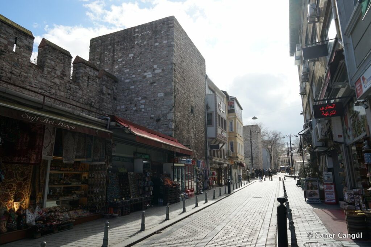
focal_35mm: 24
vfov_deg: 53.1
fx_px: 247
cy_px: 124
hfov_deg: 73.7
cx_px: 186
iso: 100
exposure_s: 1/160
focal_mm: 24
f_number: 8
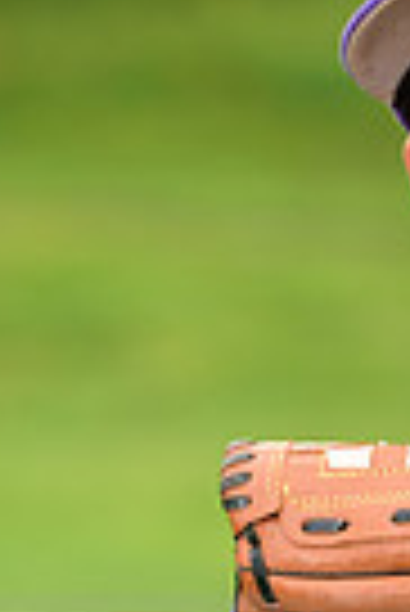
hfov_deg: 2.2
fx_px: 10564
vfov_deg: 3.3
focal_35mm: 620
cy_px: 657
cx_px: 583
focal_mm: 145
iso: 400
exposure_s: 1/250
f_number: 5.6
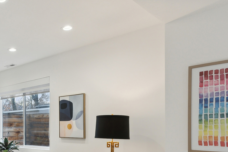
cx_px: 8
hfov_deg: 46.0
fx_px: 228
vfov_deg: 35.2
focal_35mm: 36
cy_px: 131
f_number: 8
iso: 640
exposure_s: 1/40
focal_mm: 14
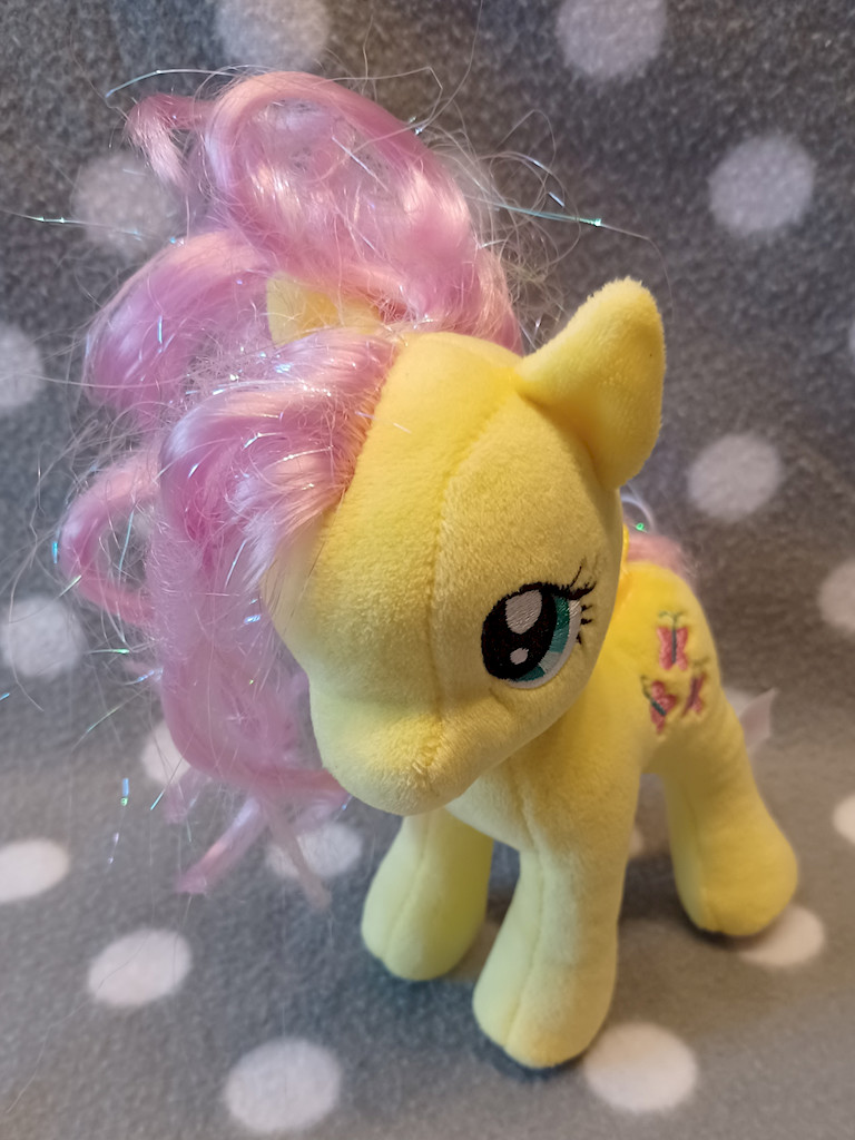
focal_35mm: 25
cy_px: 570
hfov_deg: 54.9
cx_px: 428
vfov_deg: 69.4
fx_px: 823
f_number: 1.8
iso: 500
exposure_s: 1/25
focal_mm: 4.6
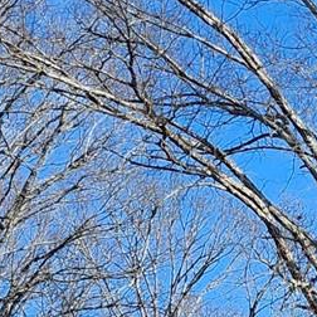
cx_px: 589
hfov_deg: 10.0
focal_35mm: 165
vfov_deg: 10.2
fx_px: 1710
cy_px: 481
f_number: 1.8
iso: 25
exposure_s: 1/1151
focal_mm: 5.54
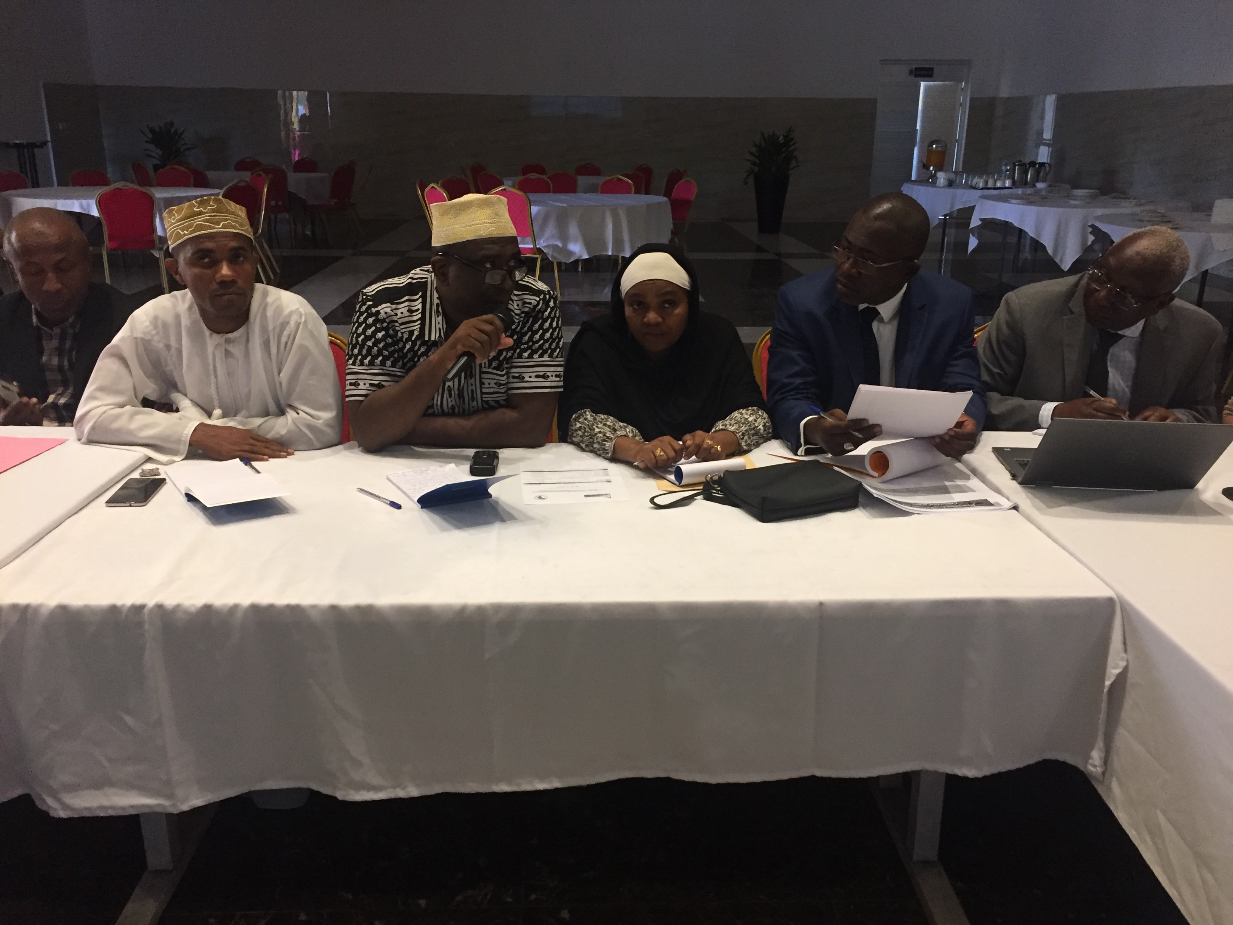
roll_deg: -1.2
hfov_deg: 61.7
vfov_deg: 48.2
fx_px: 1033
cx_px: 616
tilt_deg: -18.7
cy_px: 462
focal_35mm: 29
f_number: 2.2
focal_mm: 4.15
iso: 250
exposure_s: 1/33
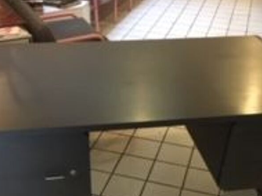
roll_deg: -2.0
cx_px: 131
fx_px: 371
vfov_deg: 28.9
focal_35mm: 49
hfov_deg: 38.9
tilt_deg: -37.3
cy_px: 161
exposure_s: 1/17
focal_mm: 4.15
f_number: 2.2
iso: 320
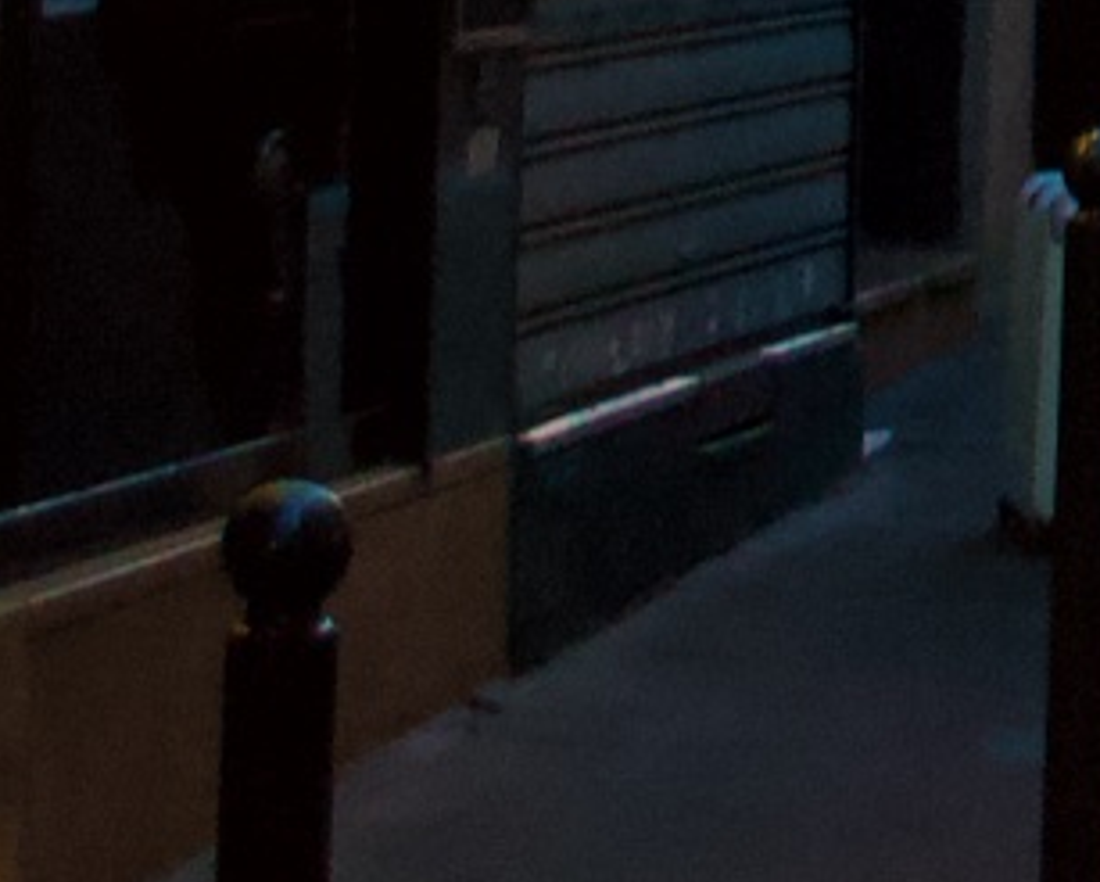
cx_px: 2770
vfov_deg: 6.6
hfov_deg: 8.0
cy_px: -1371
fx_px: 7167
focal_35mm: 220
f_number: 4
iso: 2000
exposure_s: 1/60
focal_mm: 24
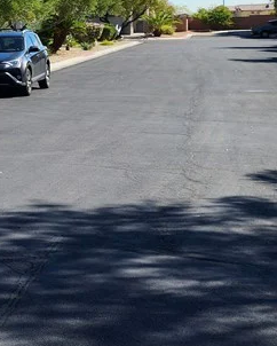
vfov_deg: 24.3
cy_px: 33
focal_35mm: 76
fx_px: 778
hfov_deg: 15.6
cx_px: -290
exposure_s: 1/801
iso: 12
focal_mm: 6.4
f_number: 1.8
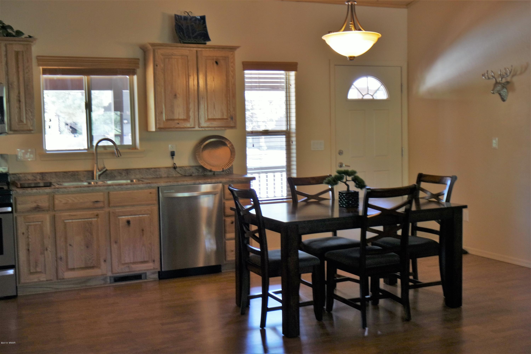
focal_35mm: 40
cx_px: 266
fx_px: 590
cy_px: 177
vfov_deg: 33.4
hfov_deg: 48.5
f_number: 4
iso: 400
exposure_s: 1/20
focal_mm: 15
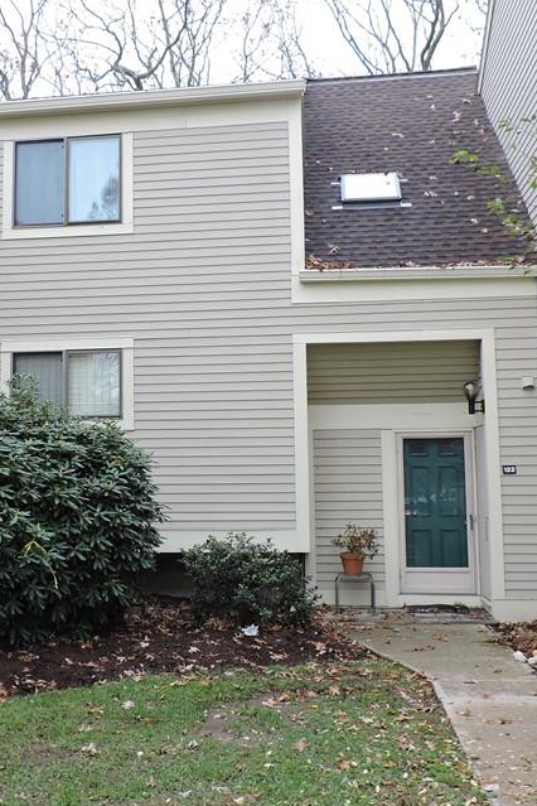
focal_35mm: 40
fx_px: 895
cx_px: 180
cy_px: 390
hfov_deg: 33.1
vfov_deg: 48.5
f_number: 3
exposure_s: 1/30
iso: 140
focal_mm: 4.3
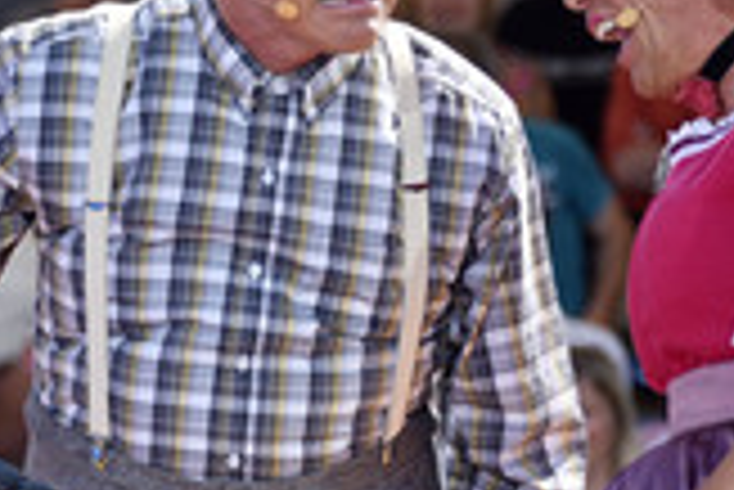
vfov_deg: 2.6
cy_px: 288
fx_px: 10713
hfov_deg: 3.9
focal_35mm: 525
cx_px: 457
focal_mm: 190
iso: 125
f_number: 5.6
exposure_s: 1/500
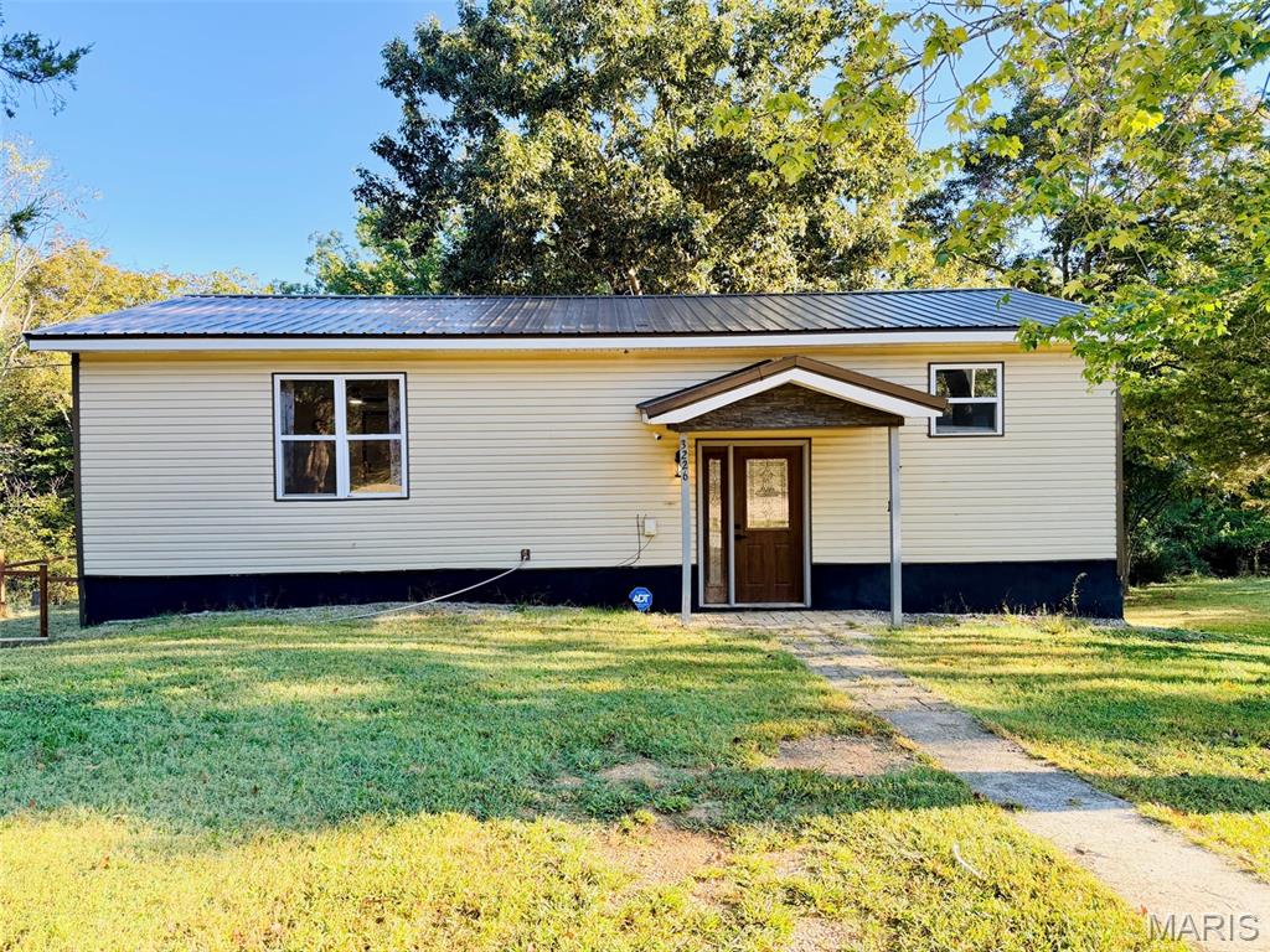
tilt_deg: -1.4
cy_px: 476
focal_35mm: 24
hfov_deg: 71.6
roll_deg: +0.4
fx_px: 881
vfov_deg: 56.8
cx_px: 635
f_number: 1.78
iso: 100
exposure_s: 1/543
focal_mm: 6.76
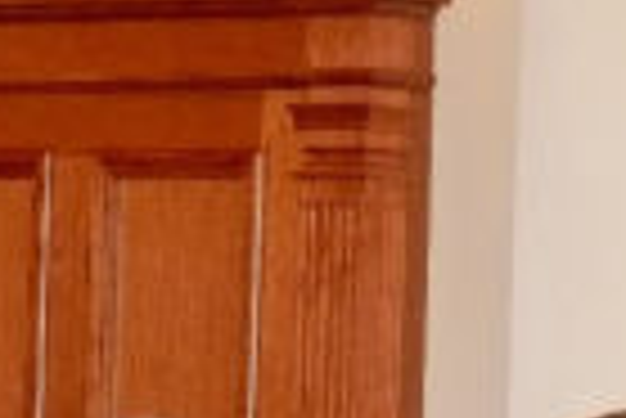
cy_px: 503
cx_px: -275
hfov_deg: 6.6
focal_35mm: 307
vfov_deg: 4.5
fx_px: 5344
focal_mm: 16.1
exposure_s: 1/40
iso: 800
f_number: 3.4
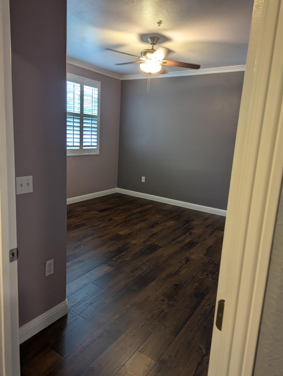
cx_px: 142
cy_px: 188
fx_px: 261
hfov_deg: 56.9
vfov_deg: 71.5
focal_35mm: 24
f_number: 1.85
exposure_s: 1/120
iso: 407
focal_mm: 6.81
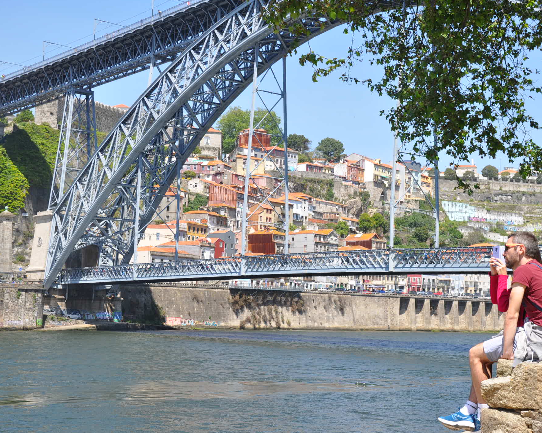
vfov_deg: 25.6
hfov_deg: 31.6
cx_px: 327
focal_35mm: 60
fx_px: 956
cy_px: 216
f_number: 9
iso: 250
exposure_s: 1/320
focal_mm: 35
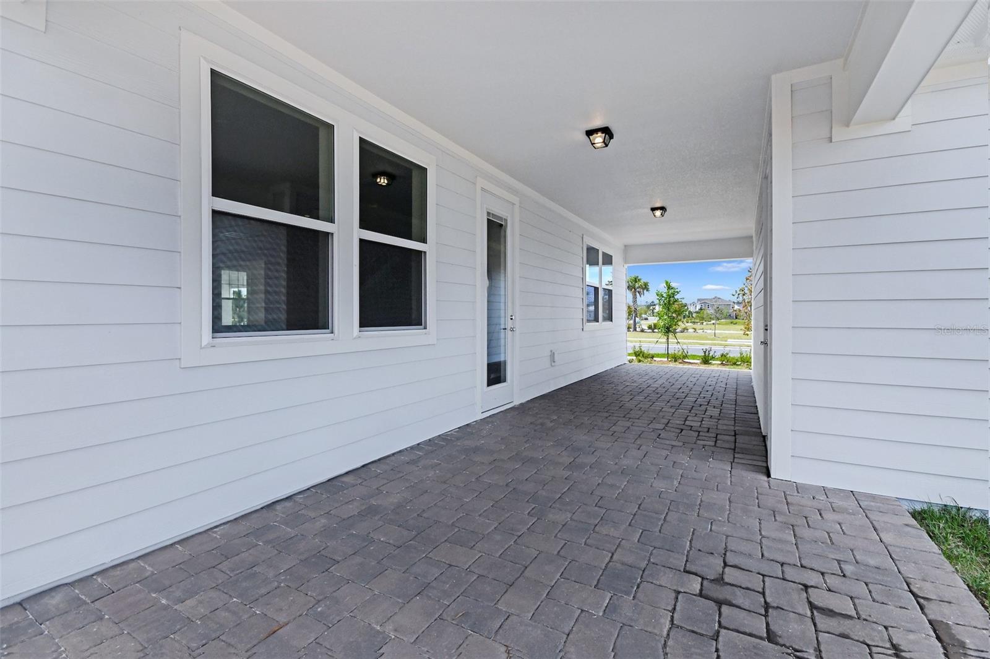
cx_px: 495
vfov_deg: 77.3
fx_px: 412
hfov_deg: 100.4
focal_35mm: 15
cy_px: 330
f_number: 11
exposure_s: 1/320
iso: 640
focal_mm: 10
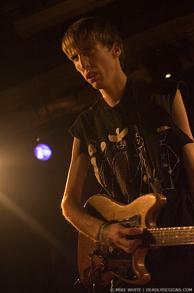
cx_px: 97
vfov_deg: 28.1
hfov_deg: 18.9
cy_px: 146
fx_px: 583
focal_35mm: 72
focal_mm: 48
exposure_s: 1/40
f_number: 2.8
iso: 1600
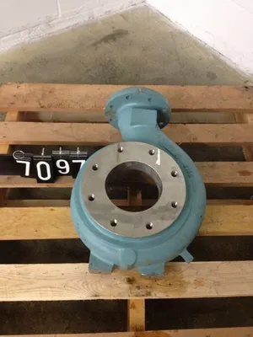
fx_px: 341
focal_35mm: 35
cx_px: 126
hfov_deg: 40.7
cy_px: 168
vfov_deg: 52.6
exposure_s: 1/20
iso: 250
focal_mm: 4.28
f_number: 2.4
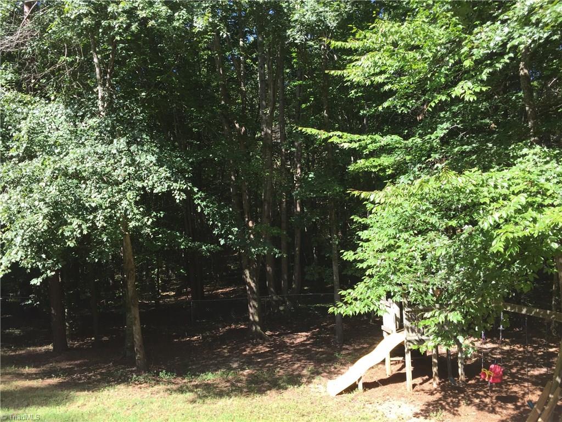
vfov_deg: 48.2
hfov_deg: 61.7
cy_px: 211
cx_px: 281
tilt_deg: -0.5
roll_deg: +1.8
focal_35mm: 29
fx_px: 471
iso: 32
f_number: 2.2
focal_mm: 4.15
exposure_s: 1/314
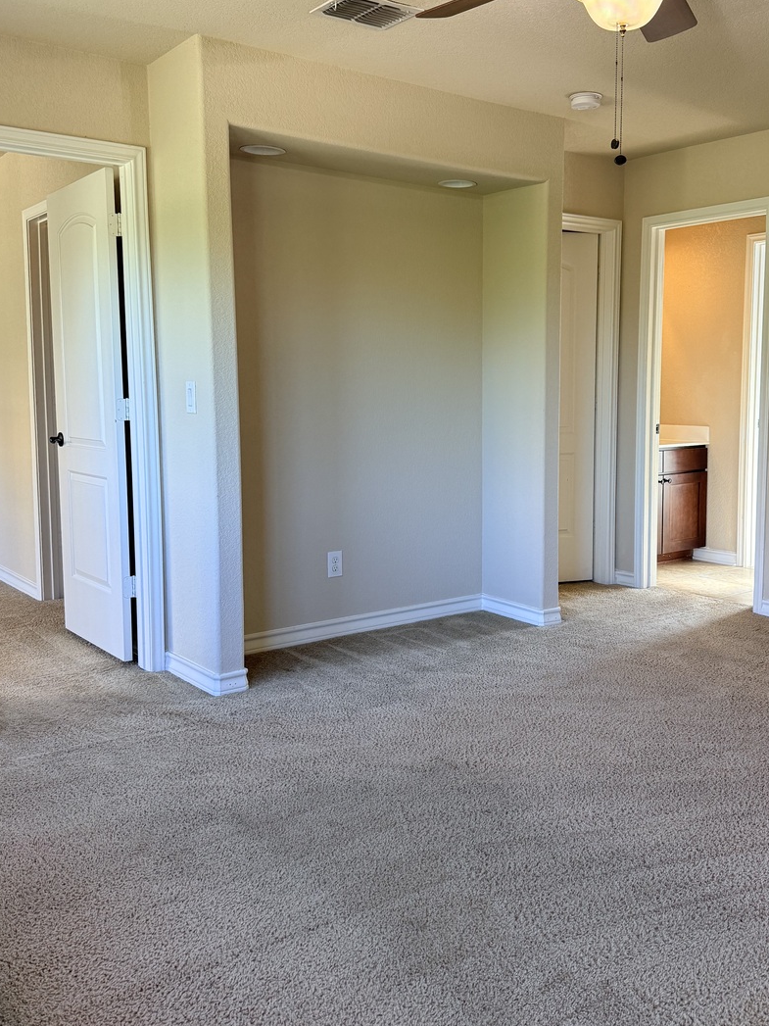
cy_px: 482
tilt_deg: -4.5
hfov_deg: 42.8
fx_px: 978
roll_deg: -0.2
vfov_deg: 55.3
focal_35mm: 33
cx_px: 453
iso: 200
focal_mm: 6.76
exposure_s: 1/140
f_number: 1.78
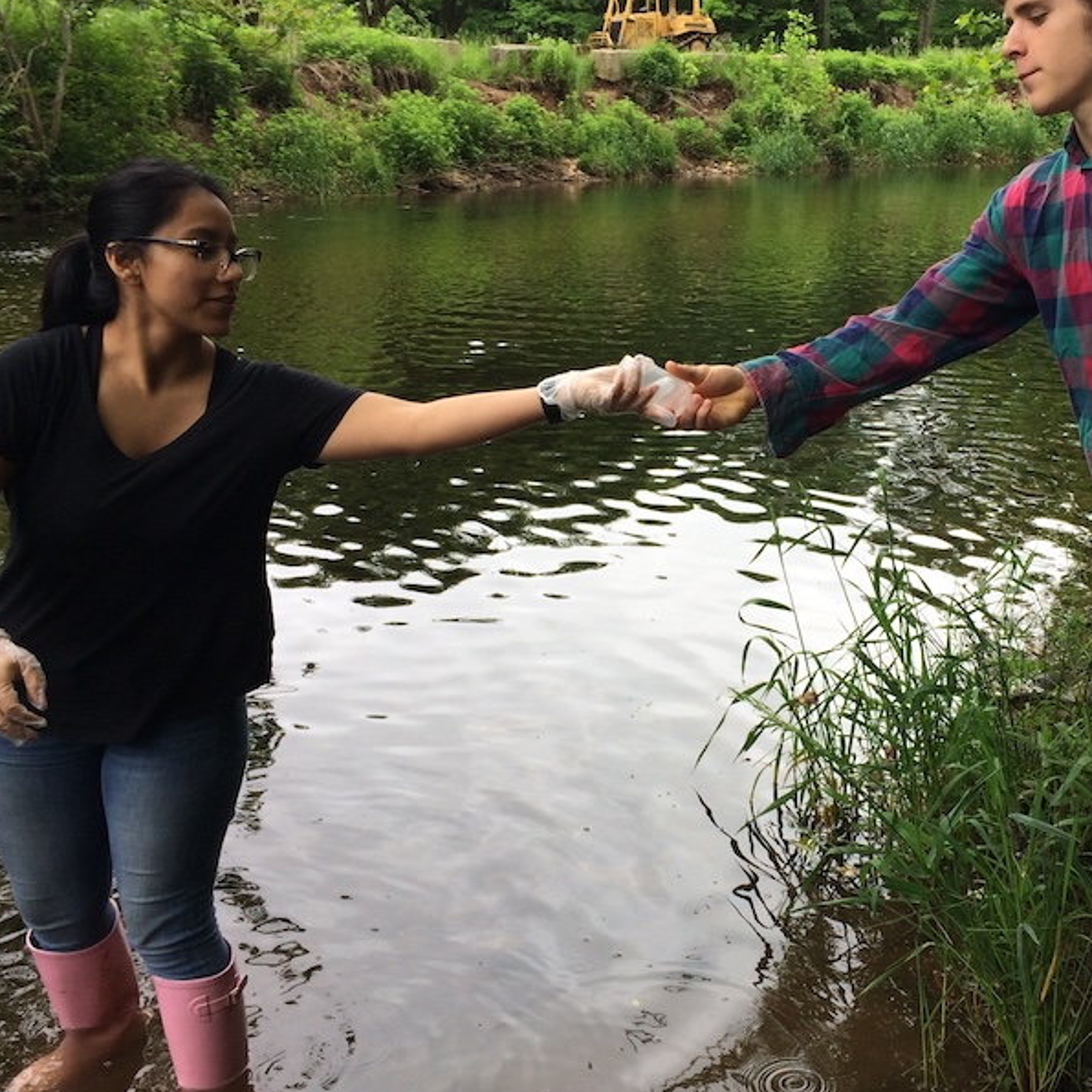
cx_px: 748
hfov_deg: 38.6
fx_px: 1535
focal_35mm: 43
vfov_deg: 39.2
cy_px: 531
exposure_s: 1/334
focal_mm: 4.15
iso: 32
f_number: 2.2
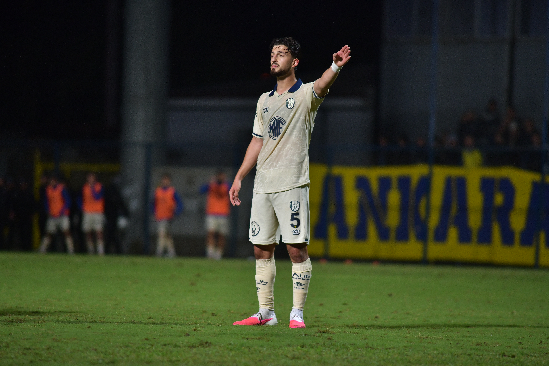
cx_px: 274
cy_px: 183
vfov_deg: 4.6
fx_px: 4575
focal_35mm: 300
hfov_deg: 6.9
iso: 1000
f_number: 4
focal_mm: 300
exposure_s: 1/1000
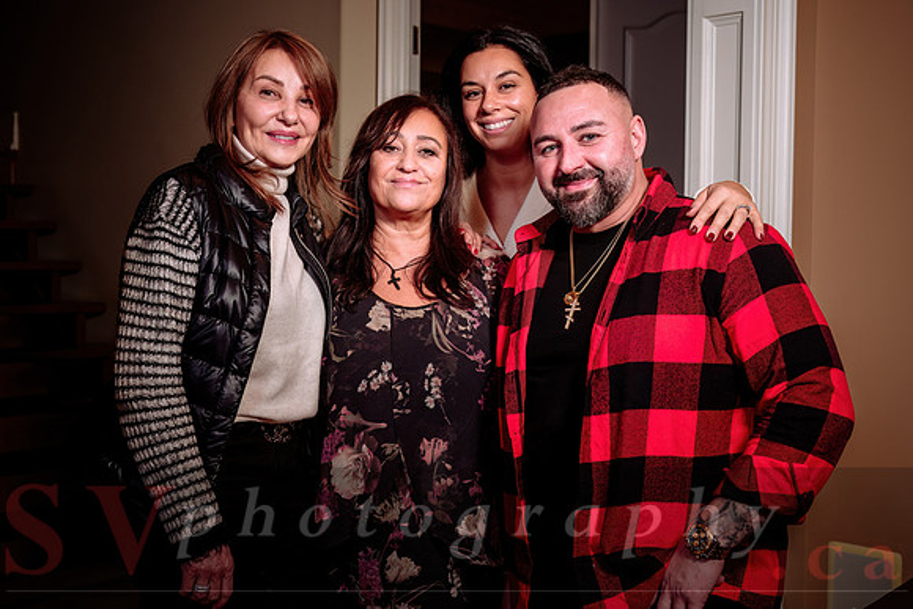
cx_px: 456
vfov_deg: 29.3
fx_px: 1167
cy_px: 304
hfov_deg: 42.7
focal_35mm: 46
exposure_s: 1/60
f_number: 5
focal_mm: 46
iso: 200
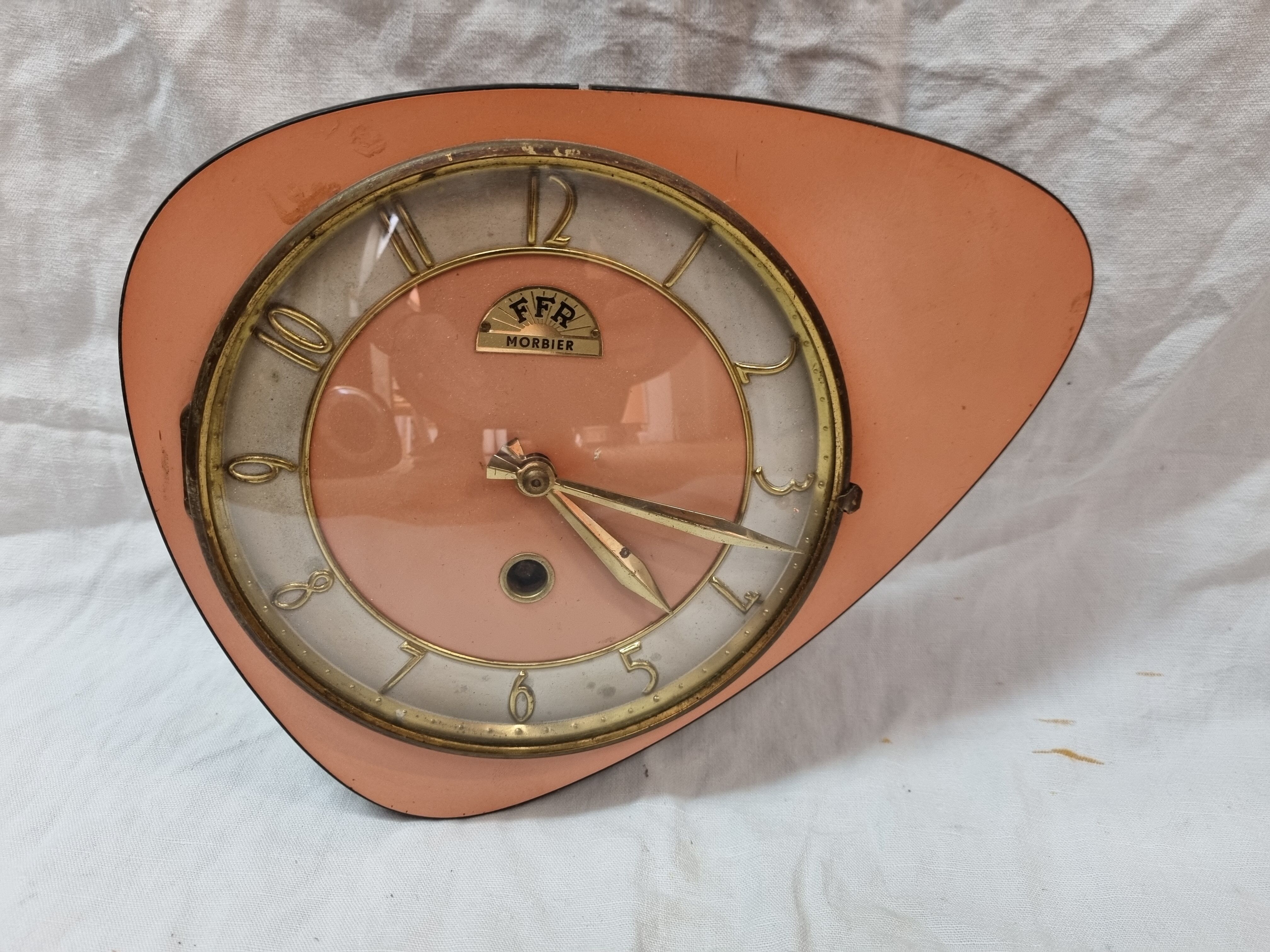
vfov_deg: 53.1
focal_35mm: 26
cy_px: 476
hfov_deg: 67.3
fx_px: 954
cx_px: 635
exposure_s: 1/50
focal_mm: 5.4
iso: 200
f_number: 1.8
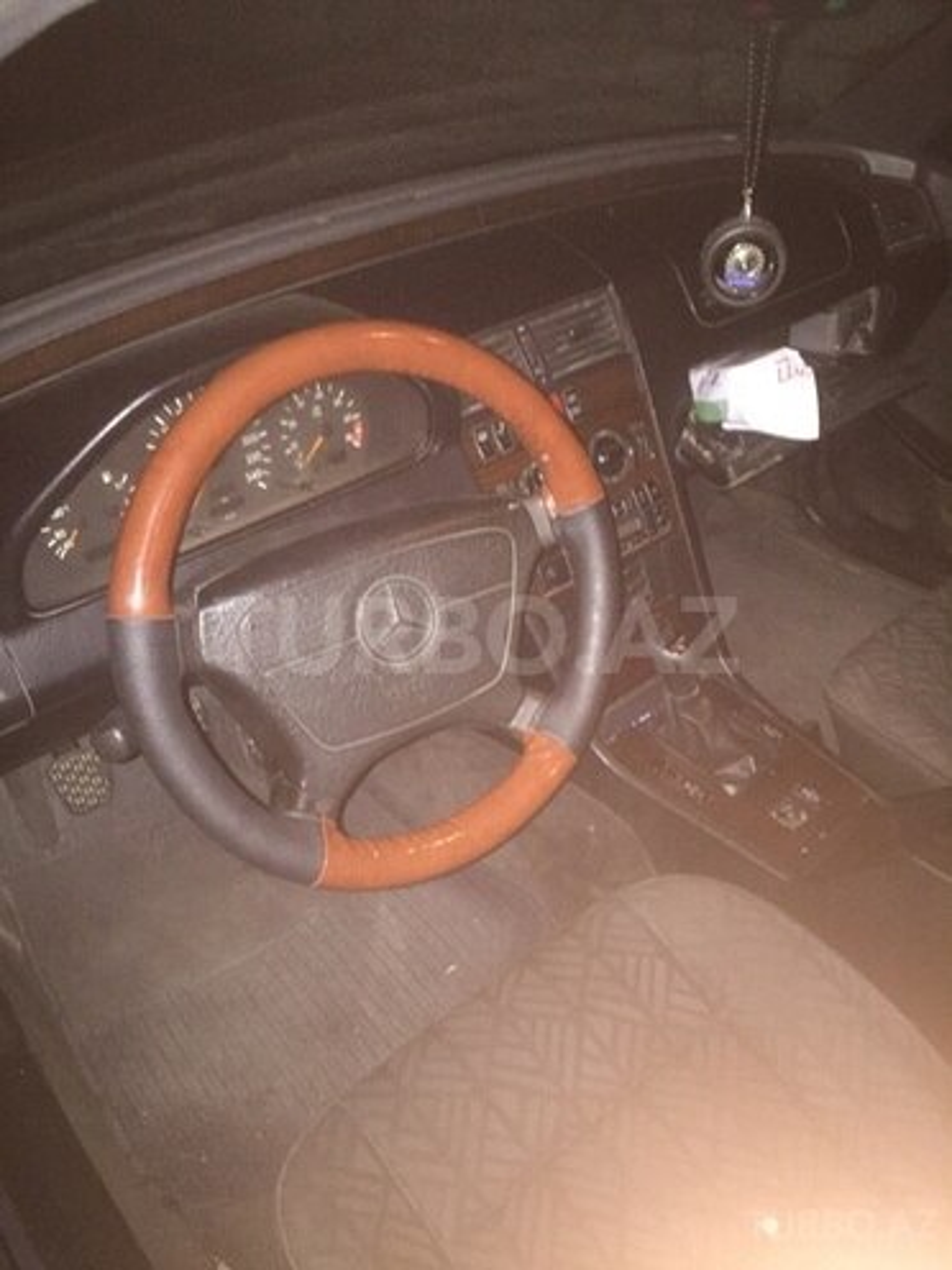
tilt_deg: -35.1
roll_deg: +4.8
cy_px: 635
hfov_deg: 48.2
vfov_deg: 61.7
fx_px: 1063
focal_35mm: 29
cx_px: 476
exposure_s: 1/17
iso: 500
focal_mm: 4.15
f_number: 2.2
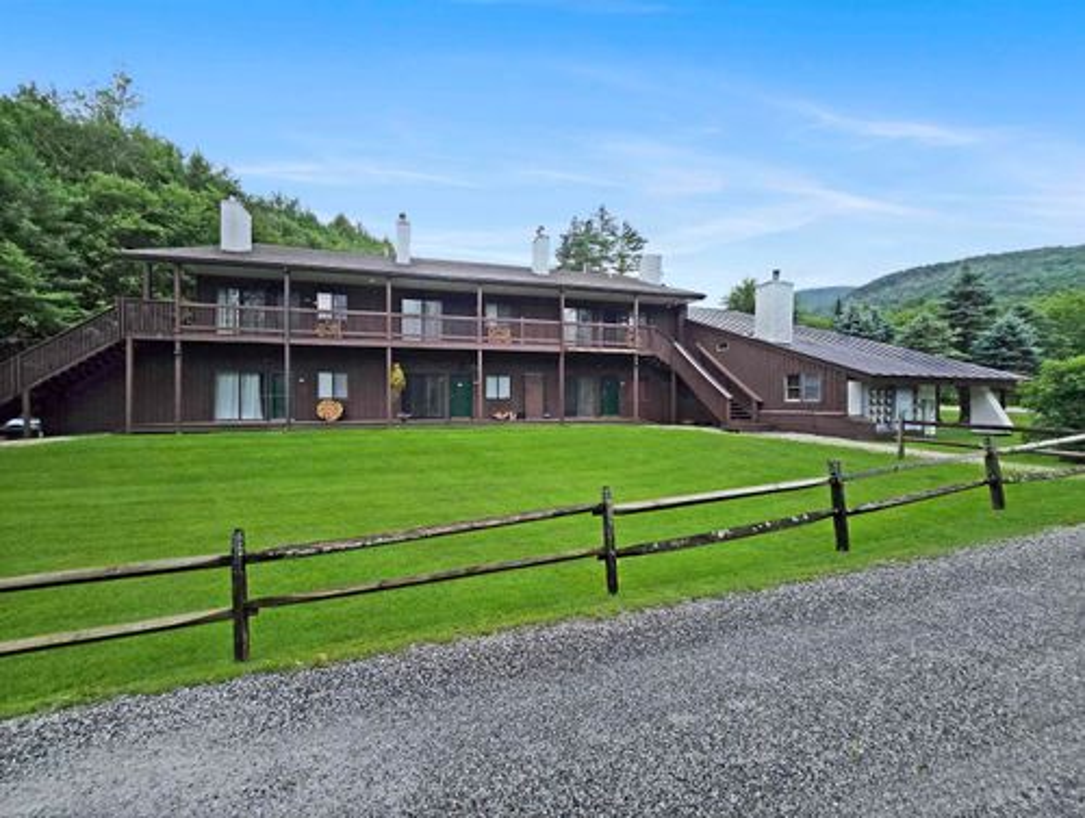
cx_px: 542
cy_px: 409
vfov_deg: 90.1
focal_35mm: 13
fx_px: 408
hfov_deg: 106.1
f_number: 2.2
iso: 50
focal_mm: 2.2
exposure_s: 1/866
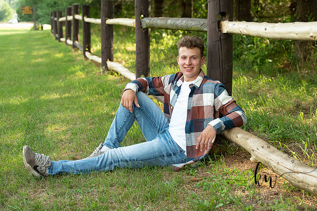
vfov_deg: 19.5
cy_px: 106
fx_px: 617
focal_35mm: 70
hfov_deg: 28.8
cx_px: 158
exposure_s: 1/200
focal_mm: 70
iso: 400
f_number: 5
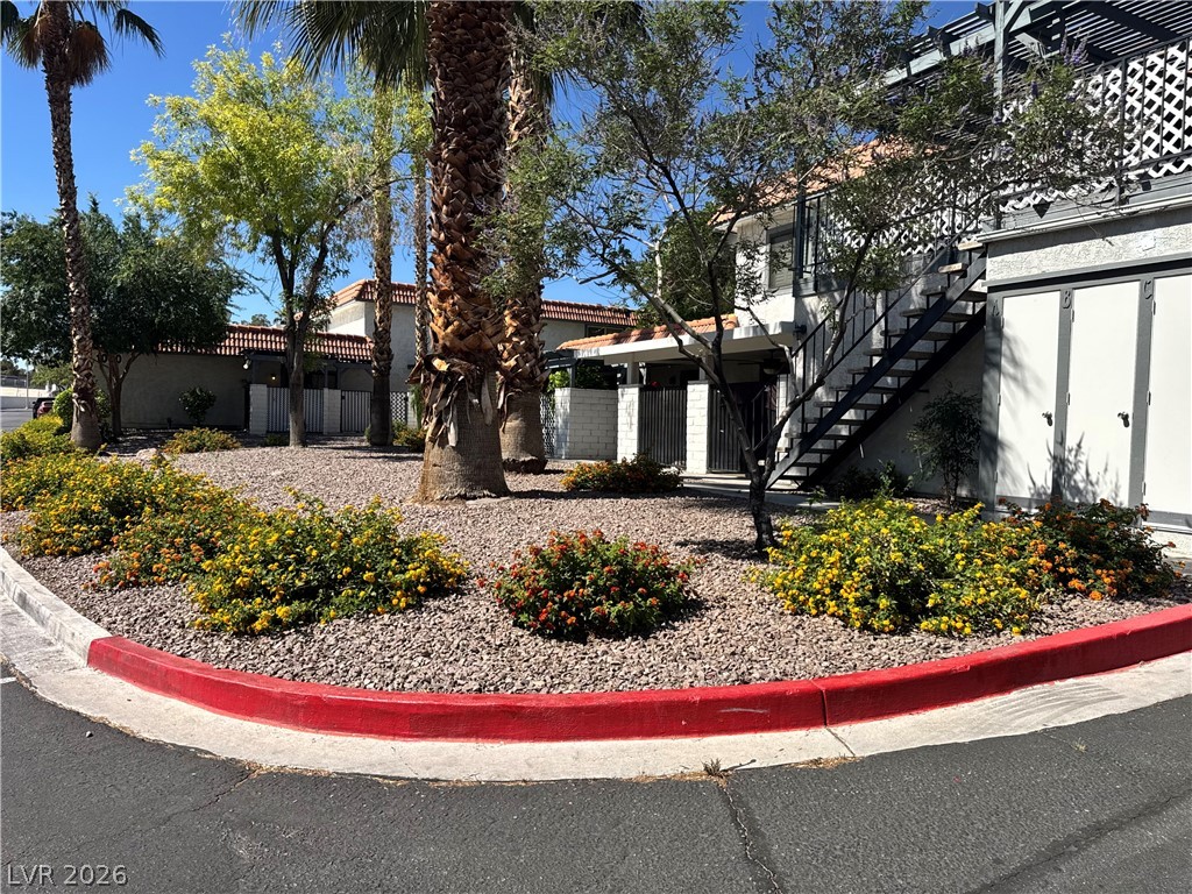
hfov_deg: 71.6
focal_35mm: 24
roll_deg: -2.1
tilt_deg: -2.0
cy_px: 447
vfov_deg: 56.8
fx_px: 826
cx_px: 596
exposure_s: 1/4608
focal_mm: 6.76
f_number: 1.78
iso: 80
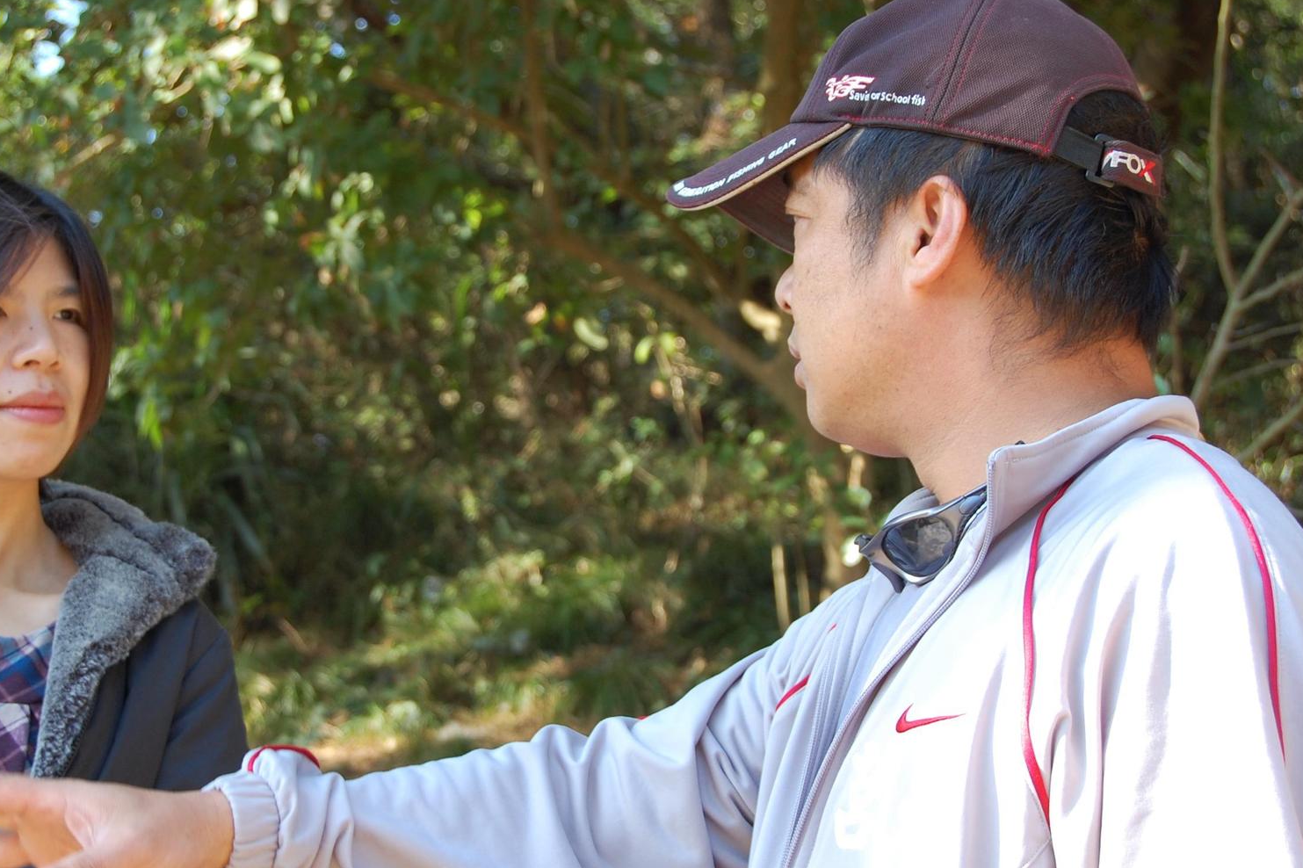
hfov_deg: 21.9
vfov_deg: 14.7
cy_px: 469
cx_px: 474
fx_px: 3365
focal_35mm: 93
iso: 320
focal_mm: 46
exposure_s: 1/125
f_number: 5.6
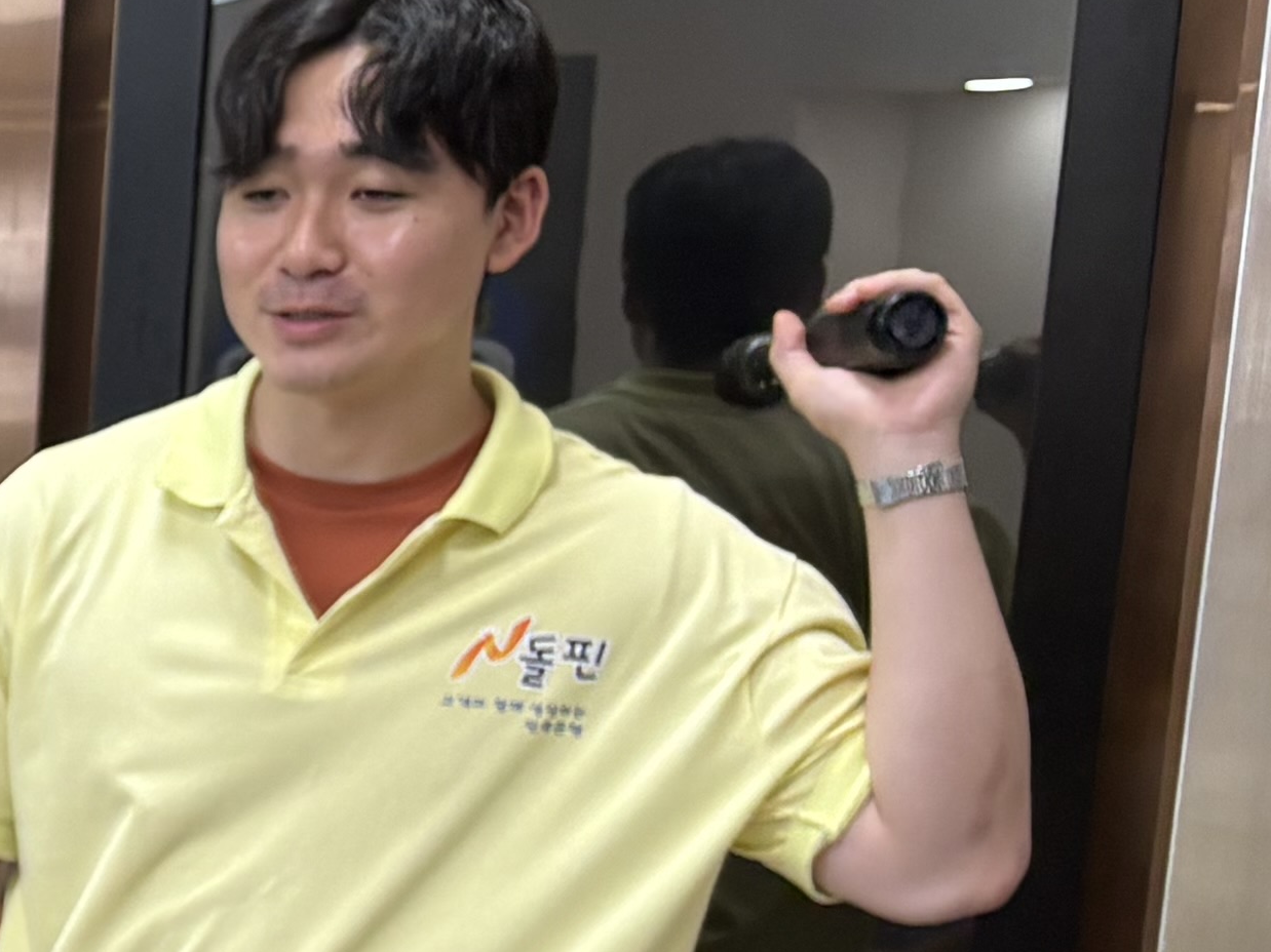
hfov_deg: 13.5
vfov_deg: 11.9
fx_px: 4405
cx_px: -1448
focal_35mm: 120
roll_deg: +1.1
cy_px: 1364
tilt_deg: -11.9
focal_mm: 5.96
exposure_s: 1/60
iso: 100
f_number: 1.6
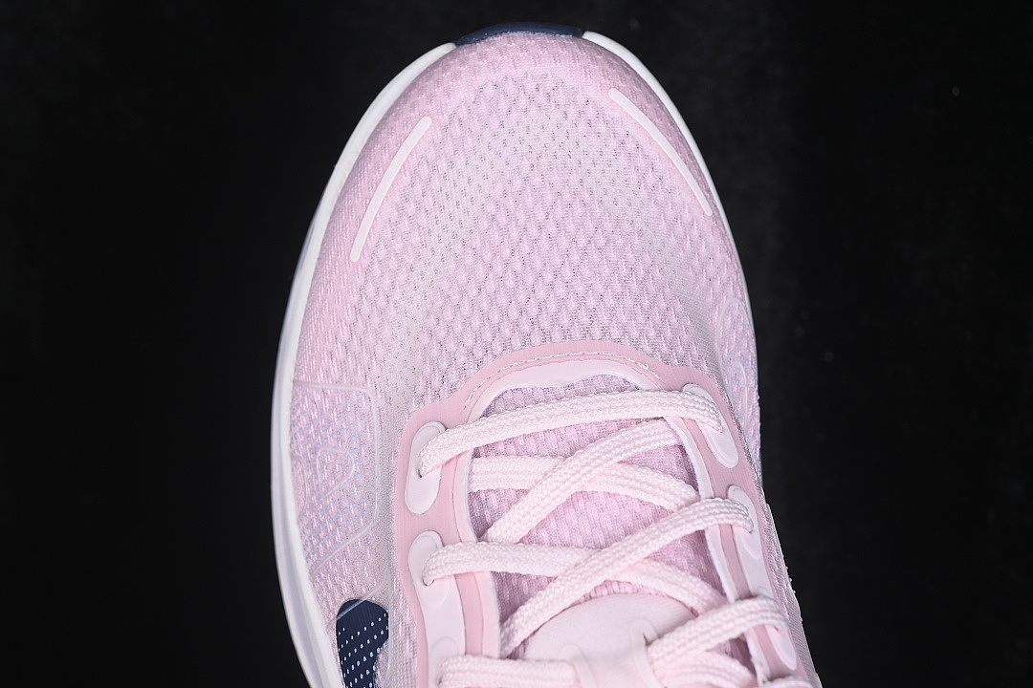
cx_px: 516
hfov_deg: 27.0
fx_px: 2152
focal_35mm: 75
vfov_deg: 18.2
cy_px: 344
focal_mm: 50
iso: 160
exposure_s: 1/80
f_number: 7.1
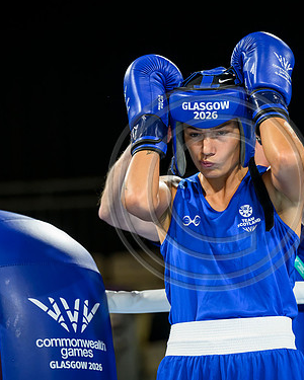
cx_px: 212
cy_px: 186
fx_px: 2530
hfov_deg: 6.9
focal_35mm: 225
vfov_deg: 8.6
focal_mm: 155
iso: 2000
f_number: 3.2
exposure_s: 1/1600
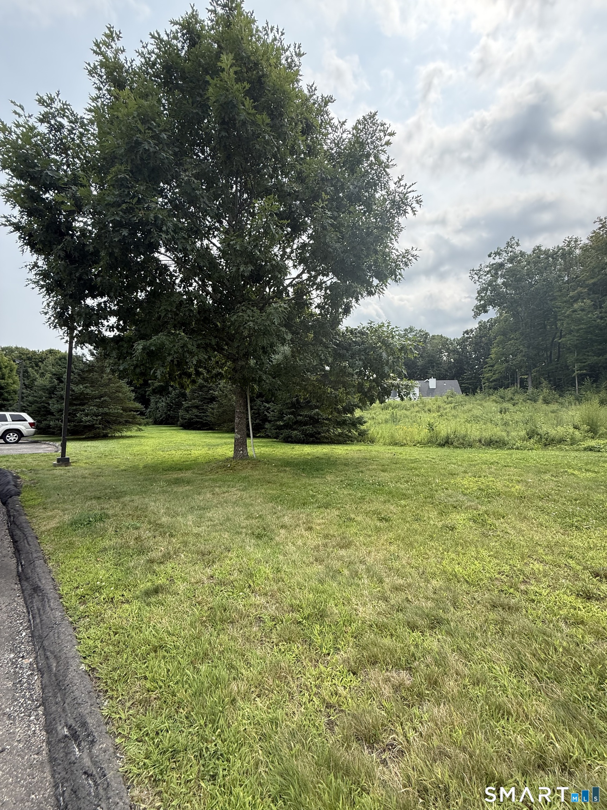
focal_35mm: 14
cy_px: 405
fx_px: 327
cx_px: 304
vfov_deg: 102.1
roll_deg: +1.2
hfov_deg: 85.7
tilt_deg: +3.6
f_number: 2.2
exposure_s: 1/742
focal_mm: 2.22
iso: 64
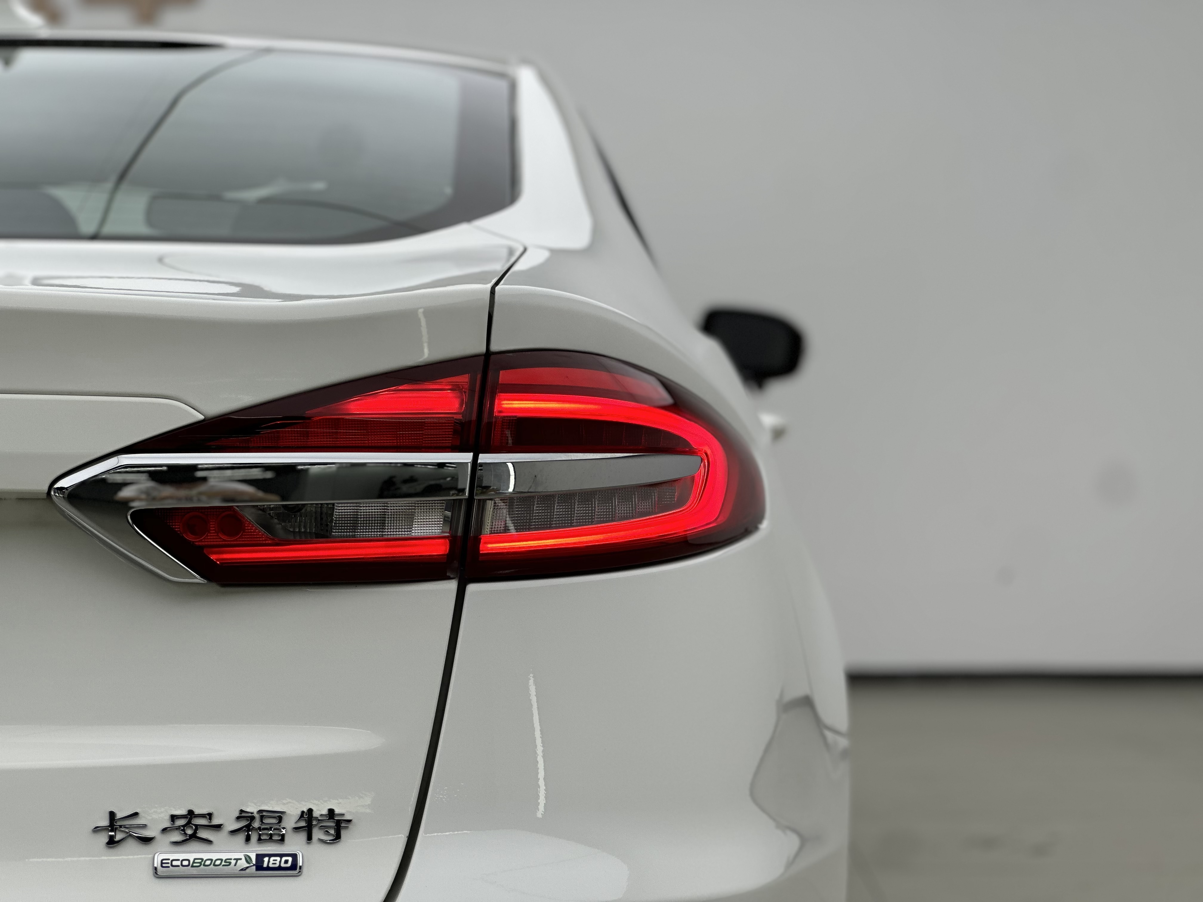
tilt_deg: -0.9
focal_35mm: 77
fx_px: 2676
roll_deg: +0.2
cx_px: 602
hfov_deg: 25.3
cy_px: 451
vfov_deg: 19.1
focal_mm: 9
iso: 20
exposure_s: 1/117
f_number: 2.8
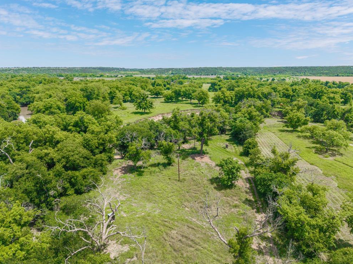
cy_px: 128
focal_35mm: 25
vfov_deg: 54.9
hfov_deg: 69.4
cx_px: 171
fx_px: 255
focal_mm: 8.67
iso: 170
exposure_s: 1/4000
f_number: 1.8
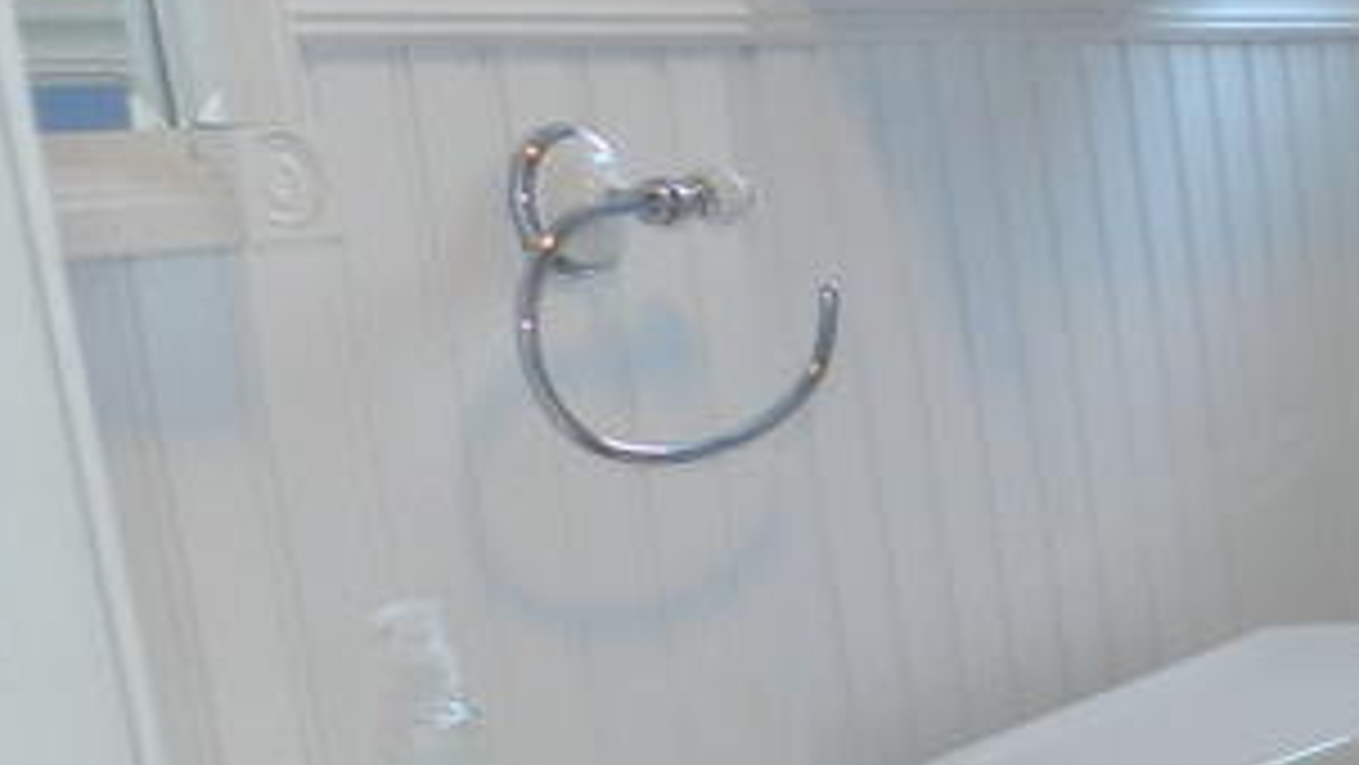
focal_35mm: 83
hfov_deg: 20.7
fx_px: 2991
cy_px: 868
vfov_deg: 14.2
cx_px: 2196
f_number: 3.4
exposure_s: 1/30
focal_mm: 4
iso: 200
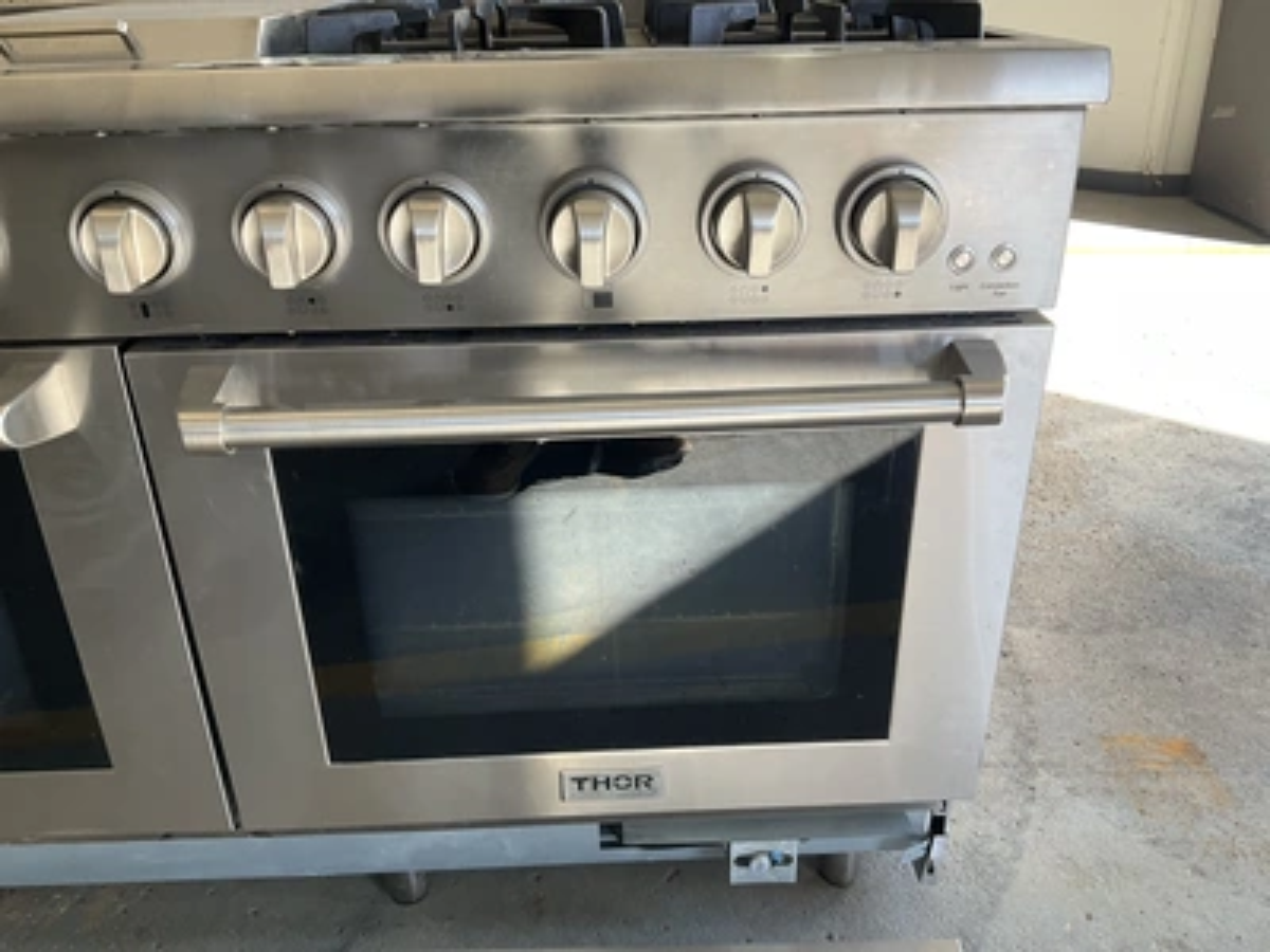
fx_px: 1064
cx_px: 635
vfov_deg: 48.2
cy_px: 476
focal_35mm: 29
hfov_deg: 61.7
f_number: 1.8
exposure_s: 1/120
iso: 25
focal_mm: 3
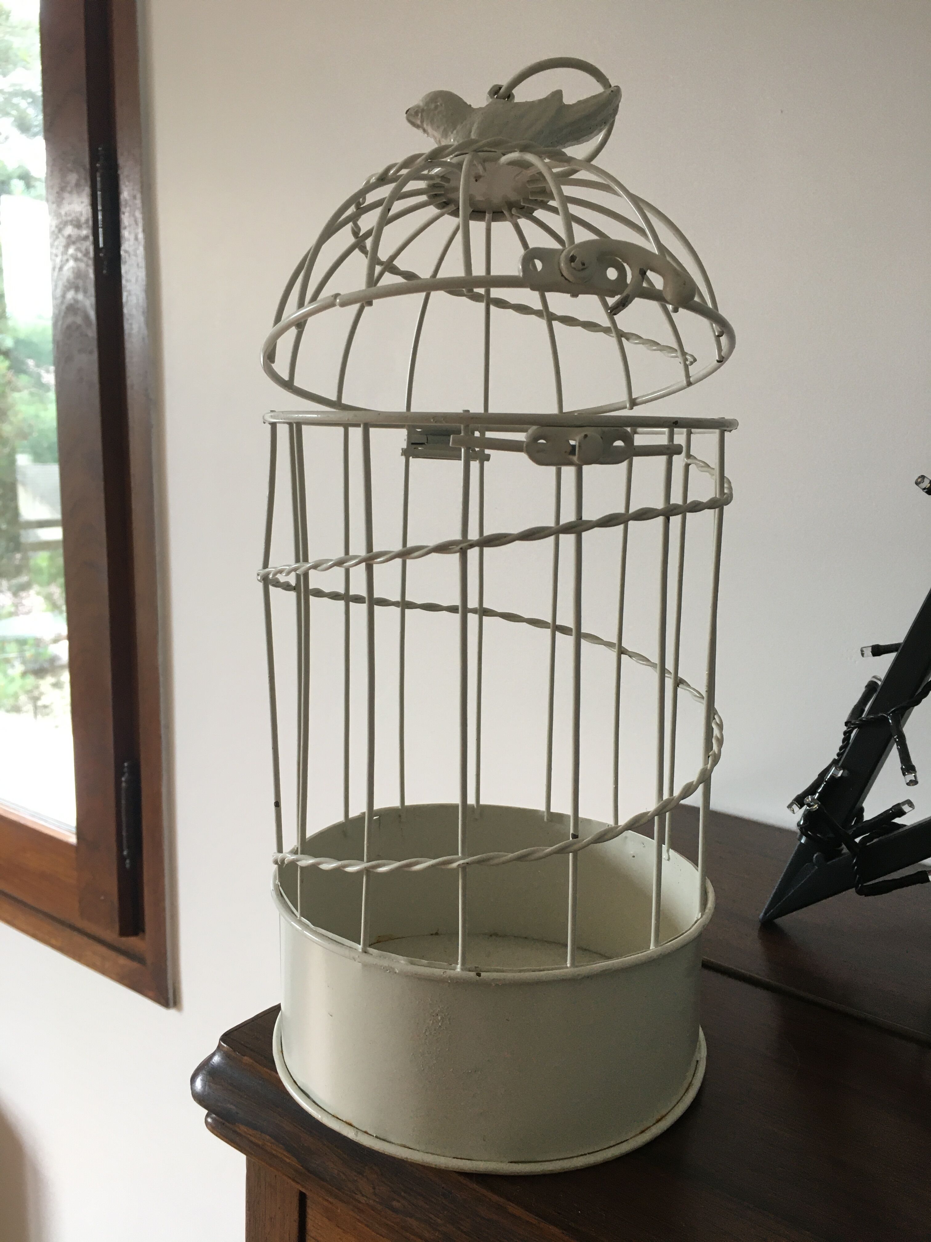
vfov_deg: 61.7
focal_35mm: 29
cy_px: 621
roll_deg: -1.0
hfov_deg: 48.2
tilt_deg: -10.2
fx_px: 1040
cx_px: 466
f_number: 2.2
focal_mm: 4.15
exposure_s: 1/33
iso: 50
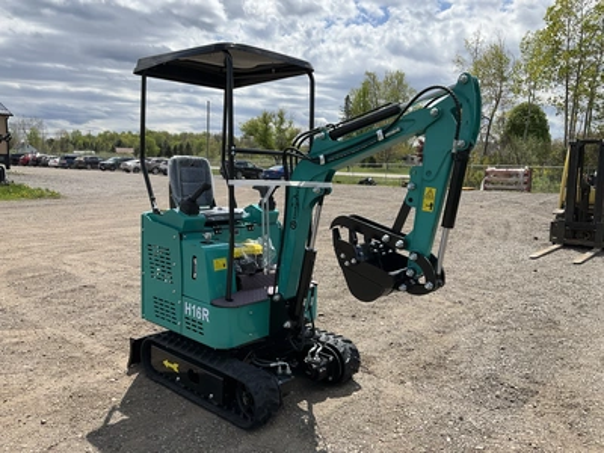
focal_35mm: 29
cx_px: 302
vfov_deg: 48.2
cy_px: 226
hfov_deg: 61.7
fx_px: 506
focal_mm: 3
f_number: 1.8
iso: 25
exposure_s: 1/1912
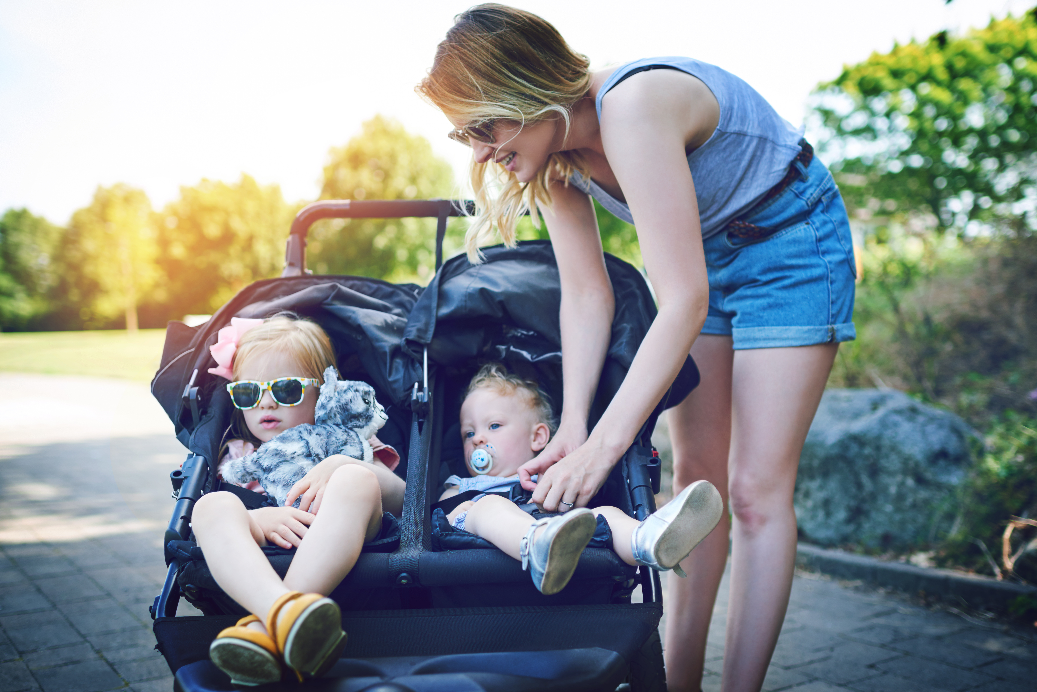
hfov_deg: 54.4
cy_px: 346
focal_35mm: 35
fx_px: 1008
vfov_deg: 37.9
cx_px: 518
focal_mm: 35
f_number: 2.2
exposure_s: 1/800
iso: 160
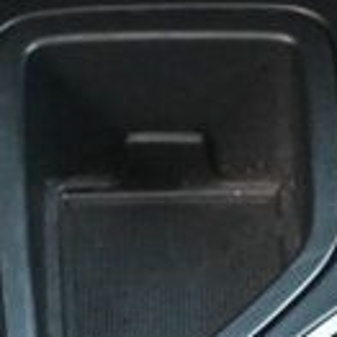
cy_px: 363
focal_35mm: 313
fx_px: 3444
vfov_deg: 5.6
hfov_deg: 5.6
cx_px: 412
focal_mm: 31.5
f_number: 5
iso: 3200
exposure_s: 1/60
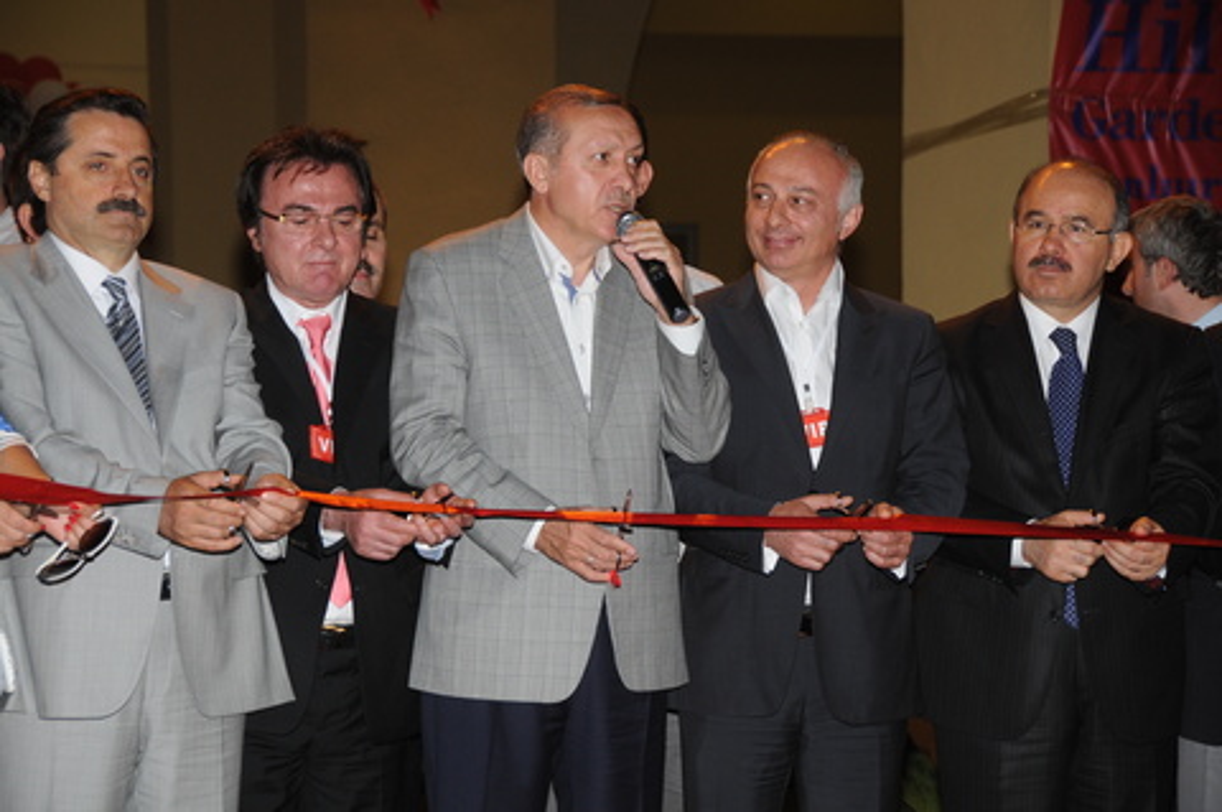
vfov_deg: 11.4
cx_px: 611
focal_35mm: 120
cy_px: 406
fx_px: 4069
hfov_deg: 17.1
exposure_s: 1/60
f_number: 5.6
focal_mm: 80
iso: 400
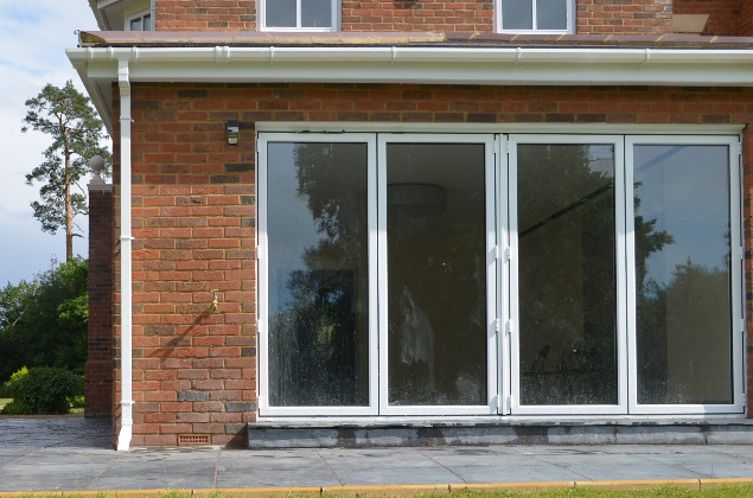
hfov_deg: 38.7
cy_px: 353
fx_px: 1064
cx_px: 273
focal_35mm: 51
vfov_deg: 26.1
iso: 100
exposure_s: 1/1000
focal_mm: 18
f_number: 3.5
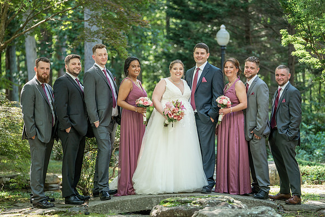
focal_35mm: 104
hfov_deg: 19.7
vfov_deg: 13.2
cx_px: 161
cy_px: 107
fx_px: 938
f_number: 2.8
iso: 200
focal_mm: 102
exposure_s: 1/200
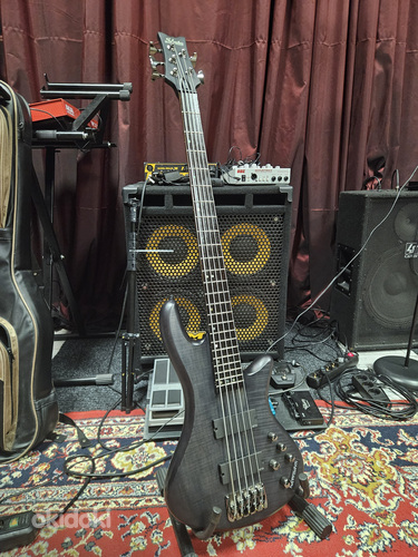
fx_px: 370
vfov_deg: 73.9
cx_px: 209
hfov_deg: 58.9
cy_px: 278
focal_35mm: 23
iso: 1000
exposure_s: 1/25
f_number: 1.8
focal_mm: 5.4
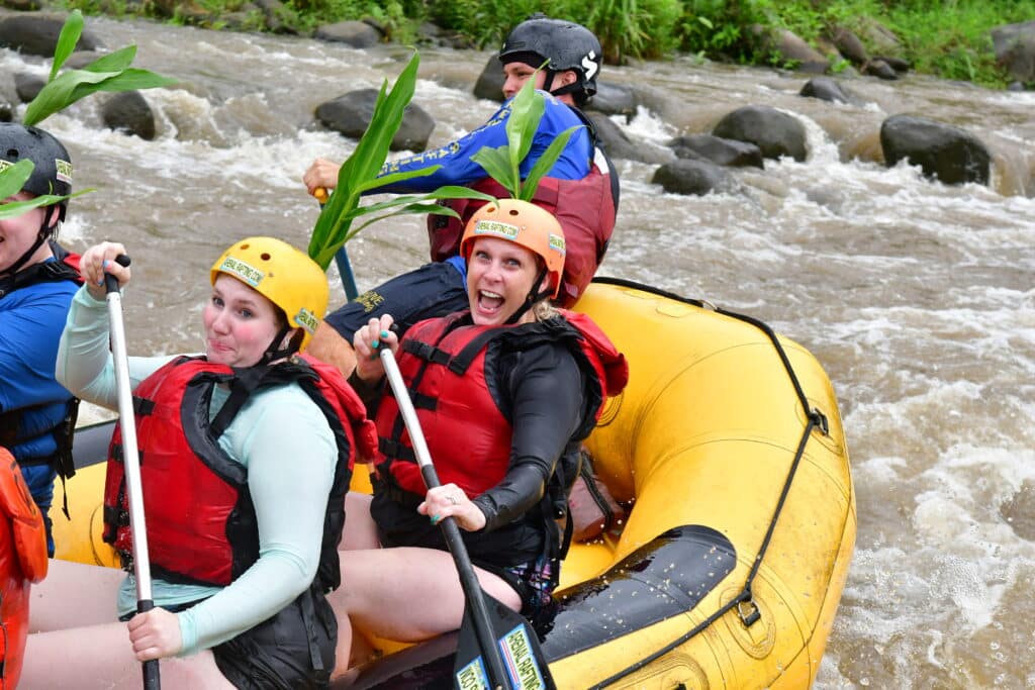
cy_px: 345
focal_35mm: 123
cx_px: 518
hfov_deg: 16.7
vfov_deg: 11.1
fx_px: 3537
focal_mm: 82
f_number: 6.3
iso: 800
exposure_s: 1/1000
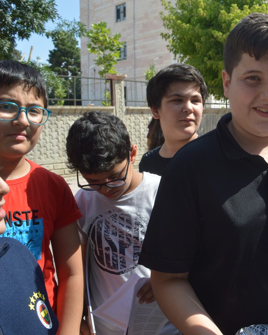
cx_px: 255
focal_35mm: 39
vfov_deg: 46.8
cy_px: 169
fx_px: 387
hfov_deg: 35.3
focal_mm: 18
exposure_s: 1/200
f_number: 7.1
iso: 100
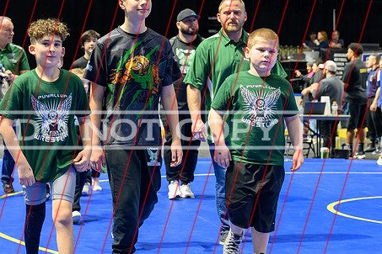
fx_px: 1040
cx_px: 135
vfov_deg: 14.0
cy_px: 149
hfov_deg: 20.8
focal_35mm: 98
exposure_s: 1/320
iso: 7200
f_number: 5.6
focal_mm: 70
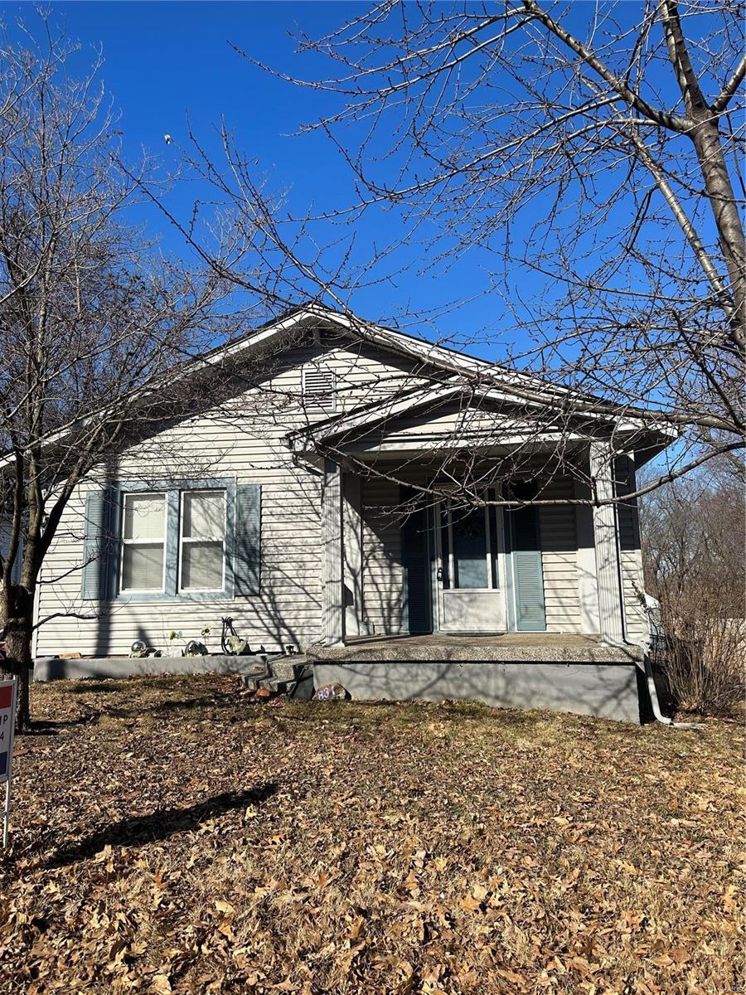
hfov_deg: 56.8
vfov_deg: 71.6
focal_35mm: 24
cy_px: 498
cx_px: 373
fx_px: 690
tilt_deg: +8.5
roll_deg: +1.9
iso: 80
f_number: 1.78
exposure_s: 1/5000
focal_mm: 6.86
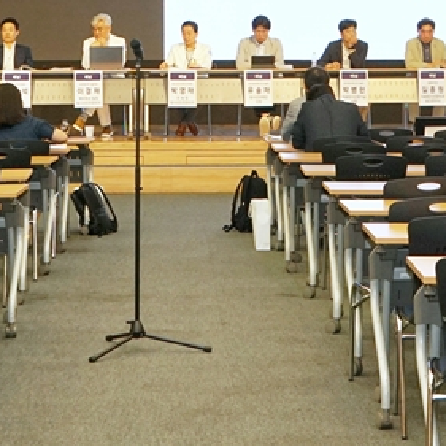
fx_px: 1676
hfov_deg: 15.2
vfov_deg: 14.9
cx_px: 205
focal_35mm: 115
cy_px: -4
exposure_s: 1/100
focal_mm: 38
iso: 500
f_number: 7.1
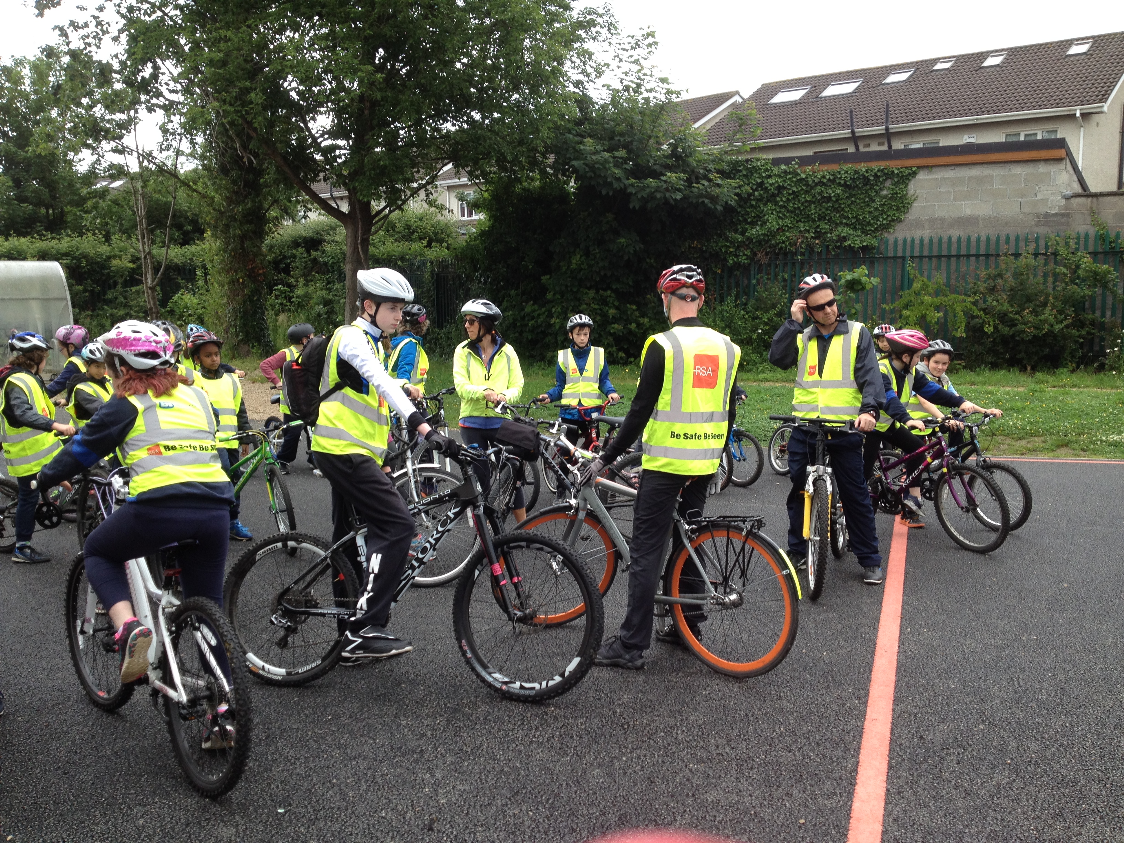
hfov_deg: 52.6
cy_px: 422
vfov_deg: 40.7
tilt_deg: -9.3
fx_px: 1136
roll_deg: +1.1
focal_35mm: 35
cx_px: 562
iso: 50
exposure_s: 1/238
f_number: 2.4
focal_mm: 4.28
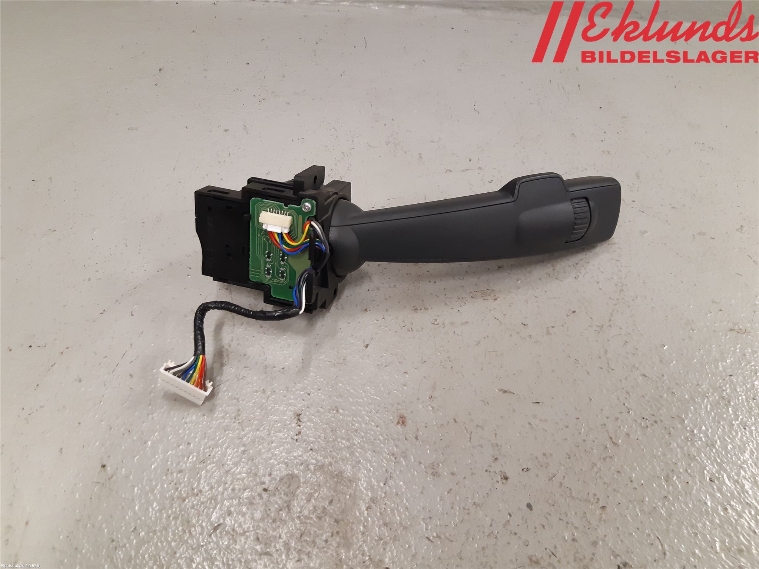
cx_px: 380
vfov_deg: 53.1
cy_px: 284
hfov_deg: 67.3
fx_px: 570
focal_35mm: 26
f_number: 1.7
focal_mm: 3.93
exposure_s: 1/50
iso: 200
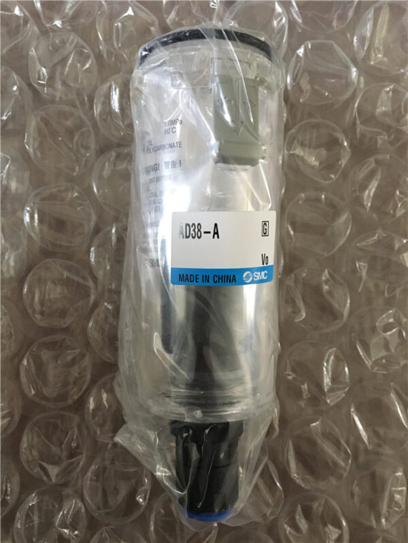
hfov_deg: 48.3
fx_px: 455
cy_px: 272
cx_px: 204
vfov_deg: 61.6
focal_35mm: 29
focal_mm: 4.15
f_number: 2.2
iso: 200
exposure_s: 1/25
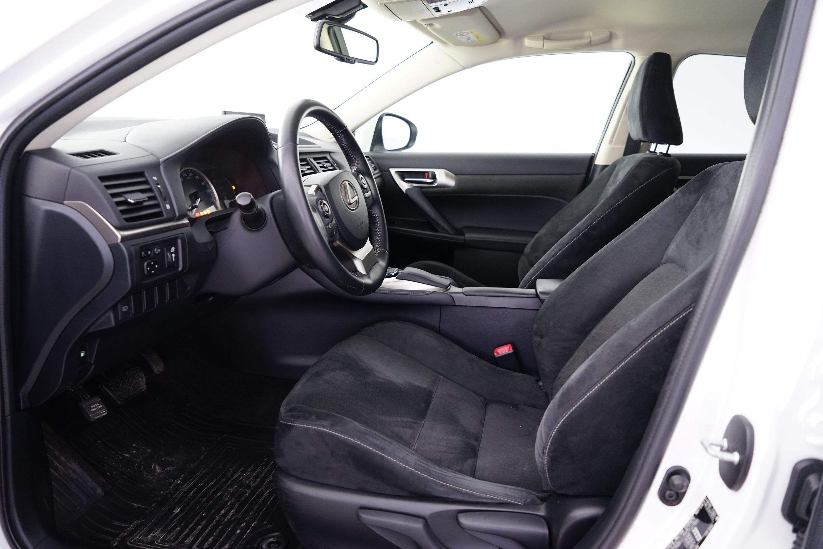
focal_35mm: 24
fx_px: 549
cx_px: 412
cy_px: 274
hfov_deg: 73.7
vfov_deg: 53.1
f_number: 4
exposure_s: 1/10
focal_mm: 24
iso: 1600
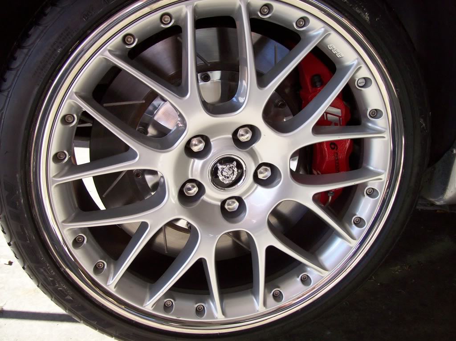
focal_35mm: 36
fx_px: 474
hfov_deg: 51.4
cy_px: 170
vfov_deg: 39.6
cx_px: 228
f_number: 2.7
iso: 80
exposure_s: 1/231
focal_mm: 6
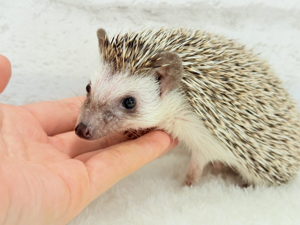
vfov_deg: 28.0
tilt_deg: -12.0
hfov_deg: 36.8
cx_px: 150
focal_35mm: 52
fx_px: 451
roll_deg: -2.4
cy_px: 112
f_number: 1.6
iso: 80
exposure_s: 1/100
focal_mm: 5.96
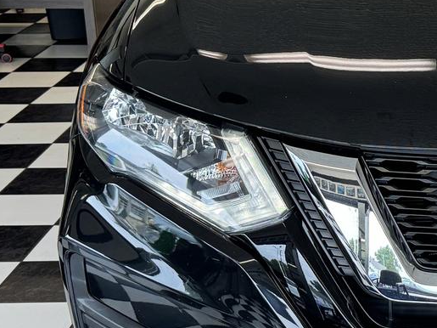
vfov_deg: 16.0
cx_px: 498
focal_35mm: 92
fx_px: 1161
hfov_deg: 20.2
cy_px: 112
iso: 125
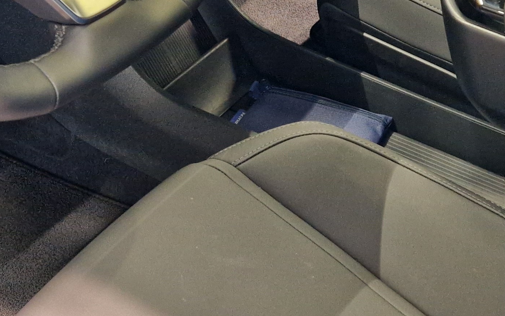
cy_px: -7
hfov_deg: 29.4
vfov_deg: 18.1
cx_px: 254
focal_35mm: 70
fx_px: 964
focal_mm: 5.4
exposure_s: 1/120
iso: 640
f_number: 1.8
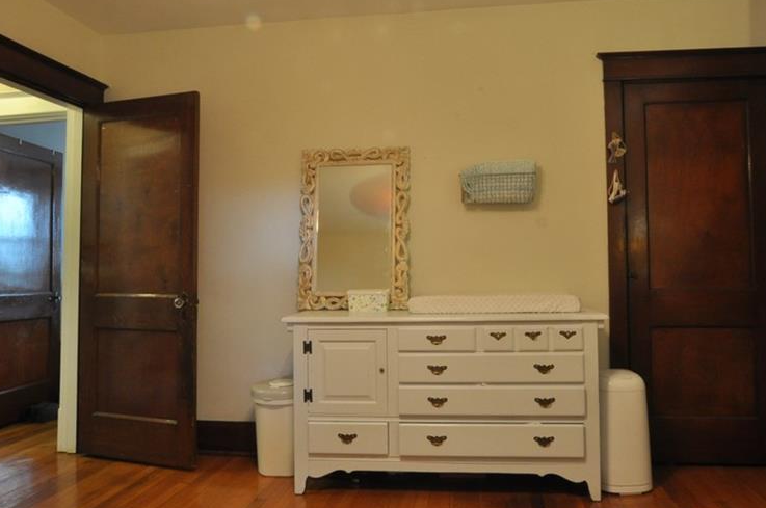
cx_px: 416
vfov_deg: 51.1
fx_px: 531
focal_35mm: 25
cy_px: 240
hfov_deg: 71.5
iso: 800
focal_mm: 12
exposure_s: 2
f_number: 20
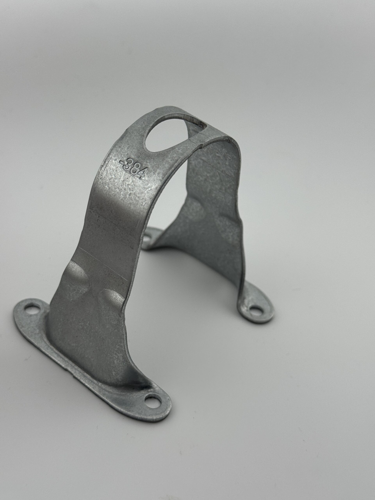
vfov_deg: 39.7
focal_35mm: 48
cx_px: 188
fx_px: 693
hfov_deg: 30.3
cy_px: 250
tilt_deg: -38.8
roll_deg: -10.1
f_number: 1.78
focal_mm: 6.76
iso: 64
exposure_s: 1/4310
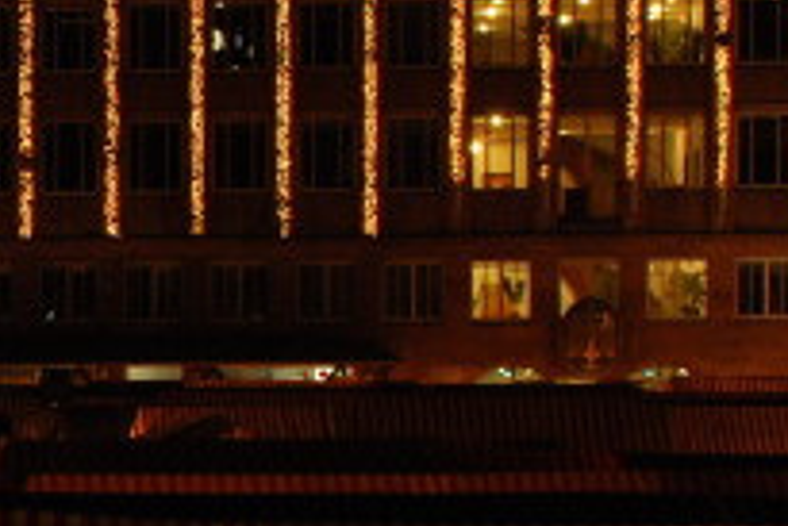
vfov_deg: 8.3
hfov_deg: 12.0
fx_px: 3614
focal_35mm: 165
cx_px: -342
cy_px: 413
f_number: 4
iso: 400
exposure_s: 1/6
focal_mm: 22
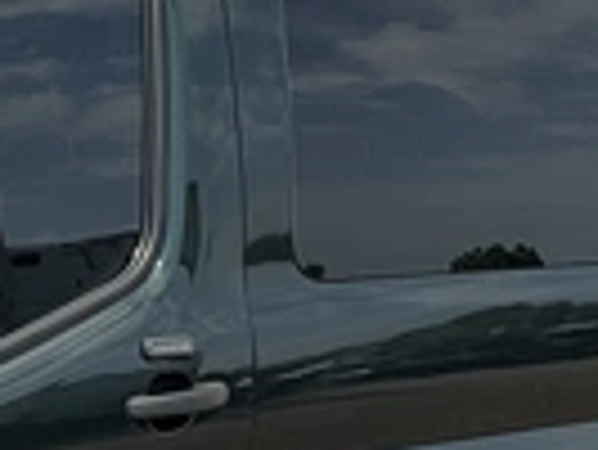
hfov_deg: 11.9
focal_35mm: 163
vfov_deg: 9.0
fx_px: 2818
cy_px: 560
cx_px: -99
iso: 25
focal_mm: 3
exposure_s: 1/1786
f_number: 1.8
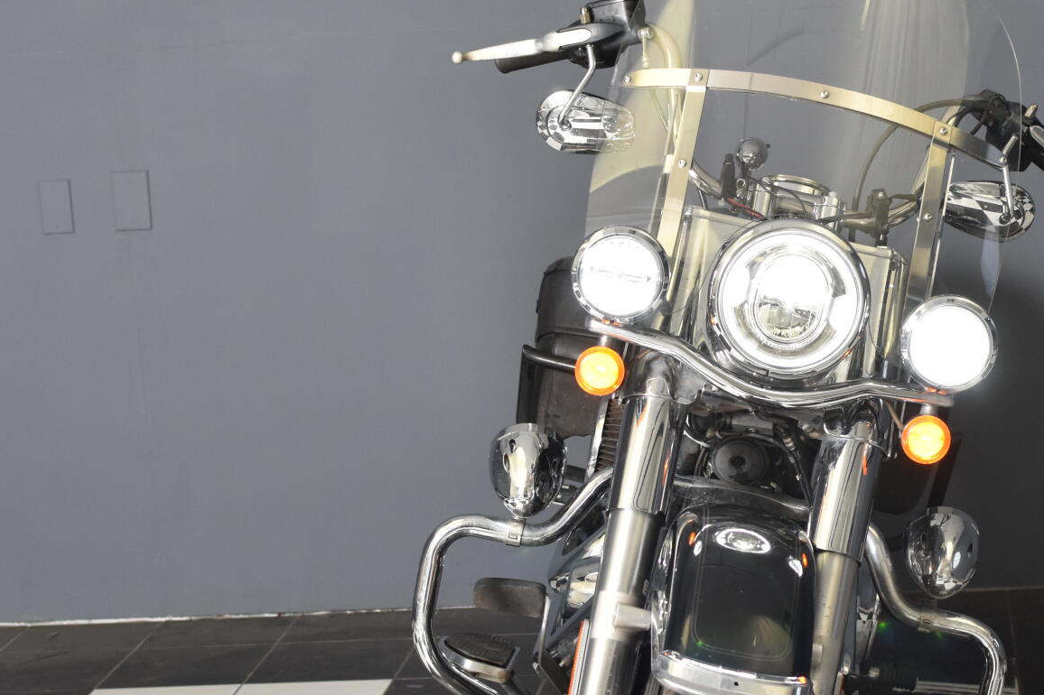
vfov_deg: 15.0
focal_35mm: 91
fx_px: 2634
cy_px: 471
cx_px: 758
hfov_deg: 22.3
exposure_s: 1/160
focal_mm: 35
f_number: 4.5
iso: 800
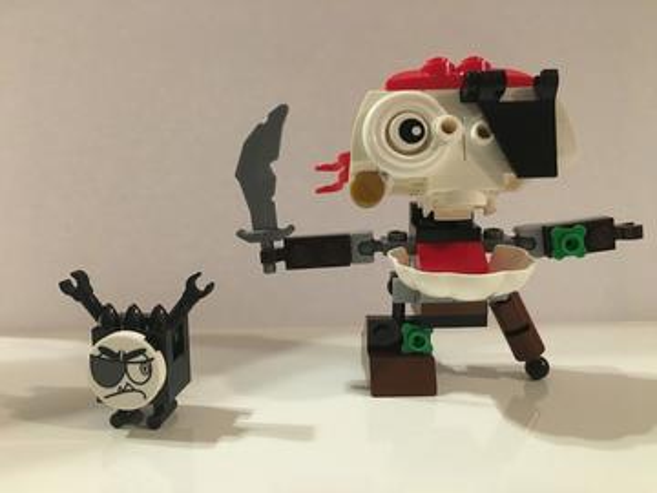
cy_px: 246
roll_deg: +0.1
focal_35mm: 29
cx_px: 328
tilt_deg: -9.6
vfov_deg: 48.2
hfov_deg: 61.7
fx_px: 550
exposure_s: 1/17
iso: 250
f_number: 2.2
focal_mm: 4.15
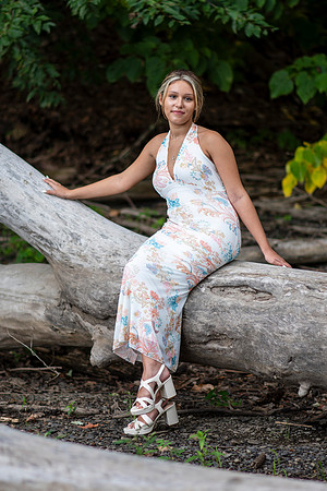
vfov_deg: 16.1
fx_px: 1730
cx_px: 164
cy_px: 246
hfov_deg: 10.8
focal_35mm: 127
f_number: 1.8
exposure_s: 1/640
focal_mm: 85
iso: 100
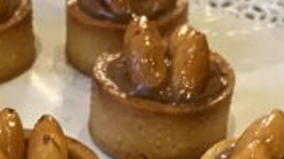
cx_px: 91
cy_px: 262
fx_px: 805
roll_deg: -1.0
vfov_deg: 10.7
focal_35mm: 107
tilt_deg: -44.5
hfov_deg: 19.9
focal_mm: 4.25
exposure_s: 1/50
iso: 400
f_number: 1.8
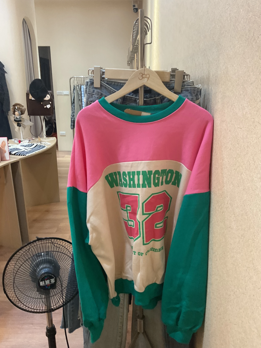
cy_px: 174
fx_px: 292
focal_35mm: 29
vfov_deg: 61.7
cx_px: 130
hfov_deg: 48.2
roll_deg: +0.4
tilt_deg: -16.4
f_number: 1.8
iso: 125
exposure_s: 1/60
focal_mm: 3
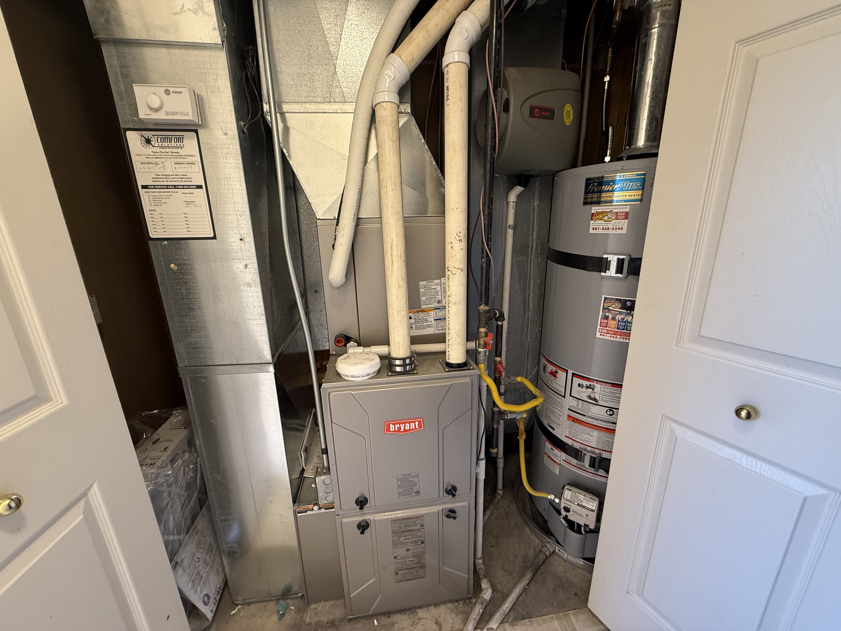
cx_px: 420
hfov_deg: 102.1
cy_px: 316
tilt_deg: -14.5
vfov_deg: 85.7
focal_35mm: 14
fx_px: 340
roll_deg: +1.4
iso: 200
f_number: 2.2
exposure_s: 1/60
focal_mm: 2.22
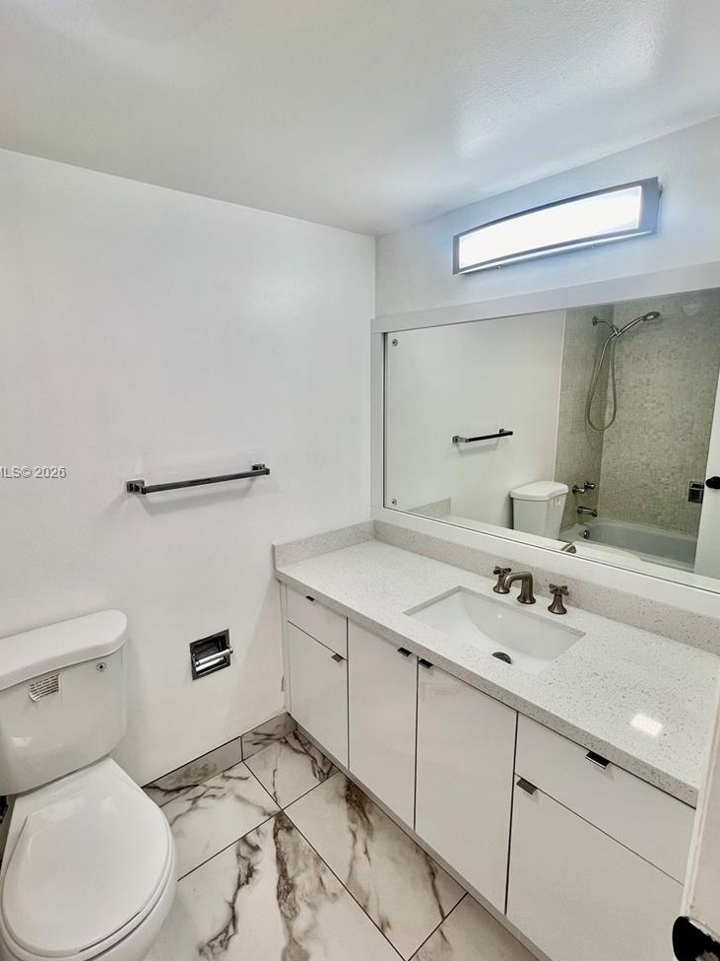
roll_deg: +1.4
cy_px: 473
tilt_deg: -10.7
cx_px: 326
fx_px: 444
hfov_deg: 77.9
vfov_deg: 94.5
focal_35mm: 16
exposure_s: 1/122
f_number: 1.8
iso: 32
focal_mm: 1.57
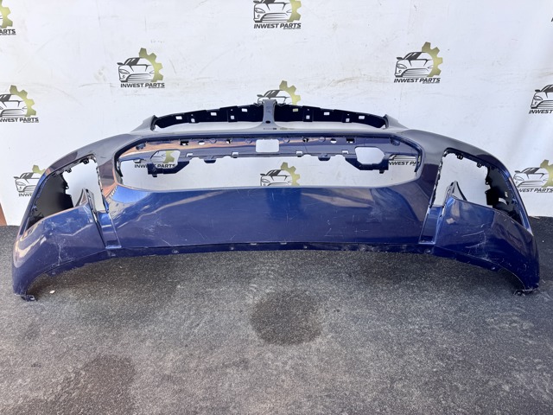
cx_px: 276
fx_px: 383
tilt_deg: -24.4
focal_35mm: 24
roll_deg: +1.6
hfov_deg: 71.6
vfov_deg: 56.8
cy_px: 208
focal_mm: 6.76
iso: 80
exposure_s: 1/593
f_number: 1.78
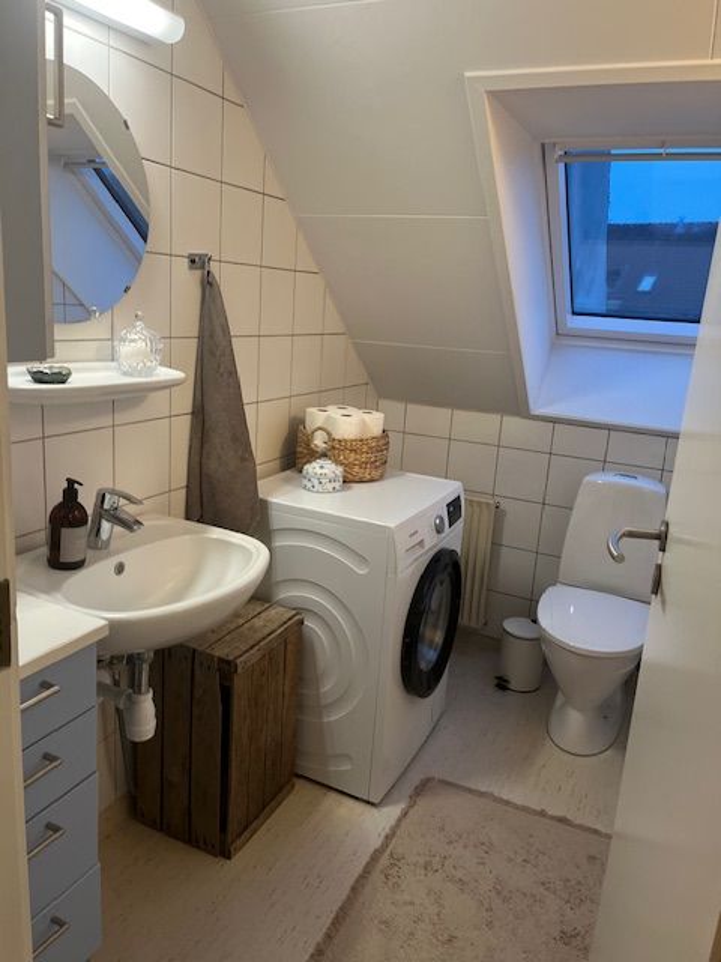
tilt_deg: -10.7
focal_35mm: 26
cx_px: 360
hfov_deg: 53.1
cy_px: 481
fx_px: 722
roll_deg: -4.0
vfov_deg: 67.3
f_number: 1.6
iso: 250
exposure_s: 1/50
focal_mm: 5.1
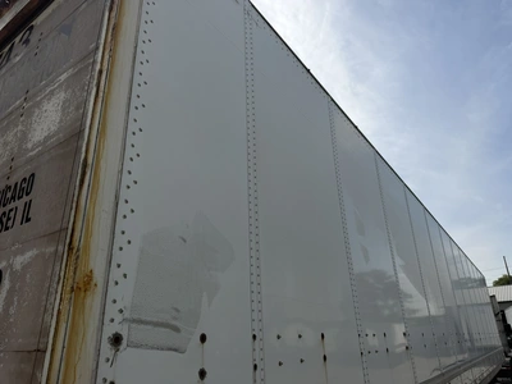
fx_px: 355
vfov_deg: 56.8
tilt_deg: +26.1
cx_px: 256
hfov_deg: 71.6
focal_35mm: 24
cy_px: 192
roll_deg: +1.4
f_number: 1.78
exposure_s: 1/8130
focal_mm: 6.76
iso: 80
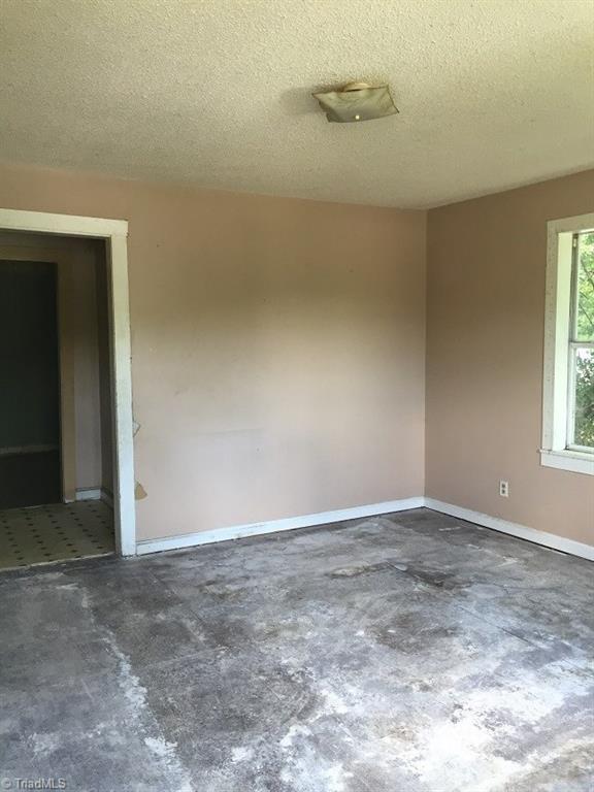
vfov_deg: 61.7
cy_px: 396
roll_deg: +0.9
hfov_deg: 48.2
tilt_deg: -2.0
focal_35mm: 29
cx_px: 297
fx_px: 664
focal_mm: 4.15
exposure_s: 1/30
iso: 64
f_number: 2.2
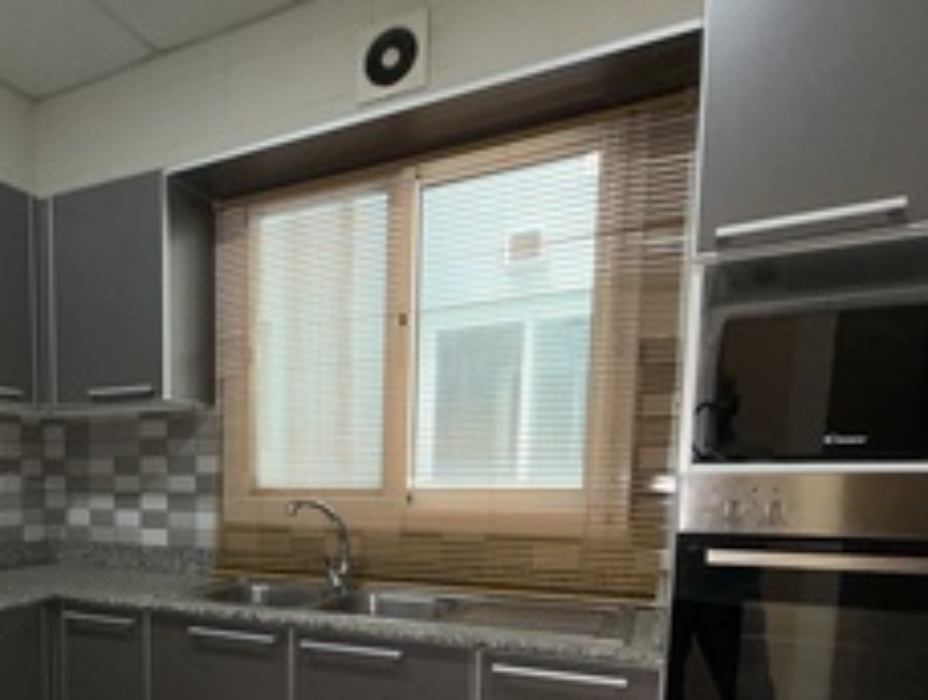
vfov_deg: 47.2
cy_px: 560
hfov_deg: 59.1
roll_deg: +0.7
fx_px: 752
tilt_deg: -6.8
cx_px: 206
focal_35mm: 28
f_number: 2.2
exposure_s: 1/50
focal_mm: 2.22
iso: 40
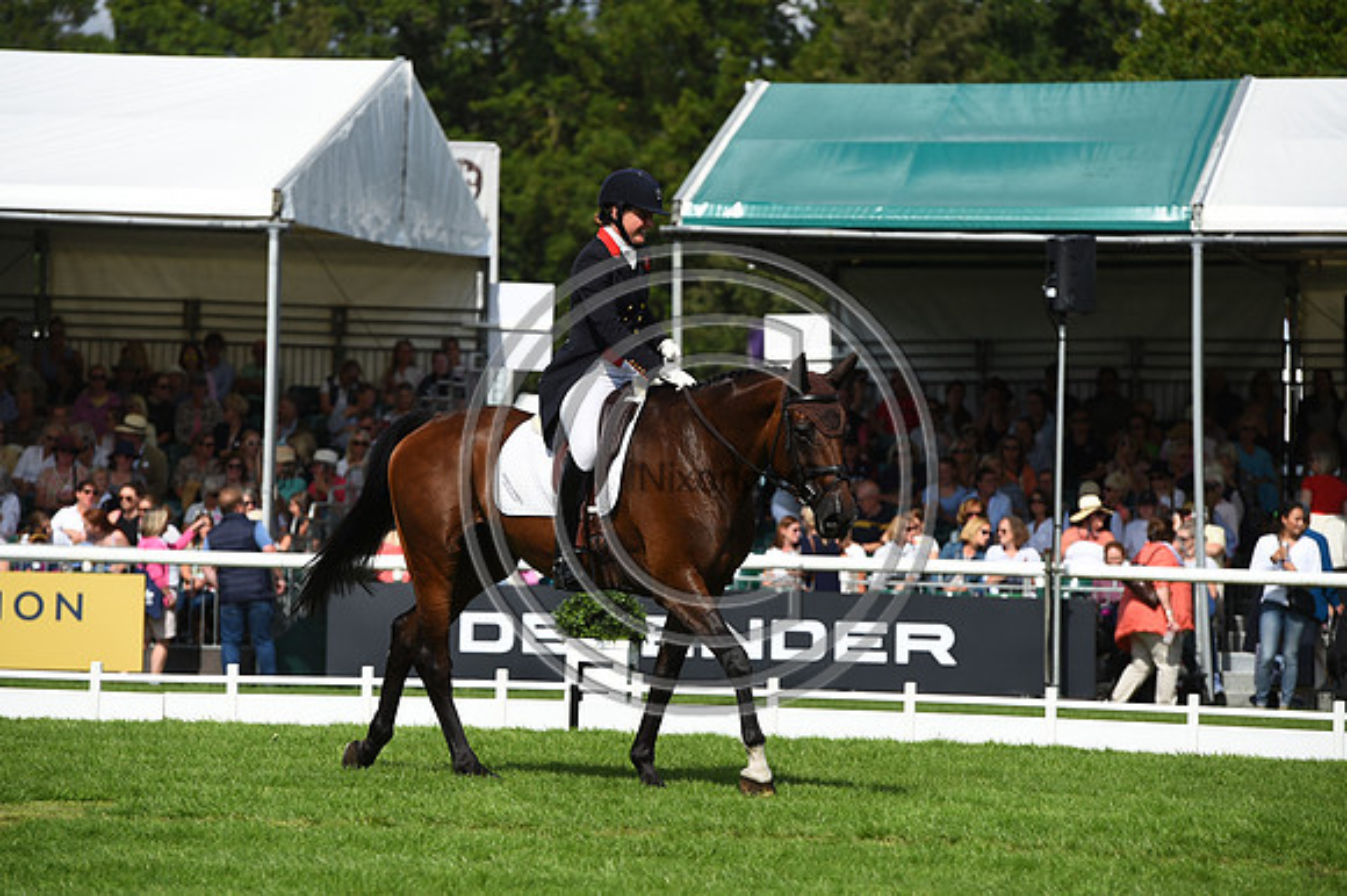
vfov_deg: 7.4
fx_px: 6918
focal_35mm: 185
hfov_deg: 11.1
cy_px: 448
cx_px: 674
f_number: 6.3
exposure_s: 1/1250
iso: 160
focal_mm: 185
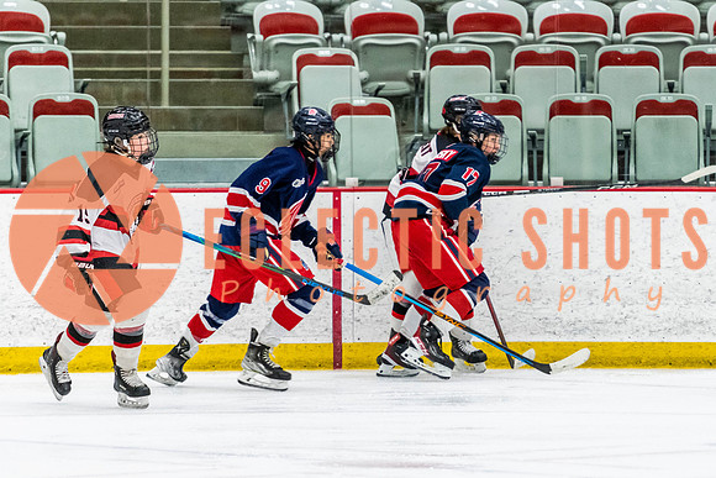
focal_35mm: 327
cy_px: 208
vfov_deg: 4.2
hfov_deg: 6.3
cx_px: 492
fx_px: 6505
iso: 3200
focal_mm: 190
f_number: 2.8
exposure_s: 1/640
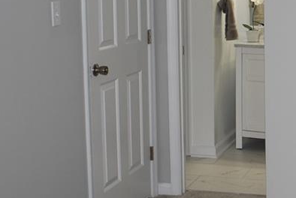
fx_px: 642
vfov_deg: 17.4
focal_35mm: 78
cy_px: 38
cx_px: 263
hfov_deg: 25.2
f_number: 3.8
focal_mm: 20
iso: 200
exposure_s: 1/60
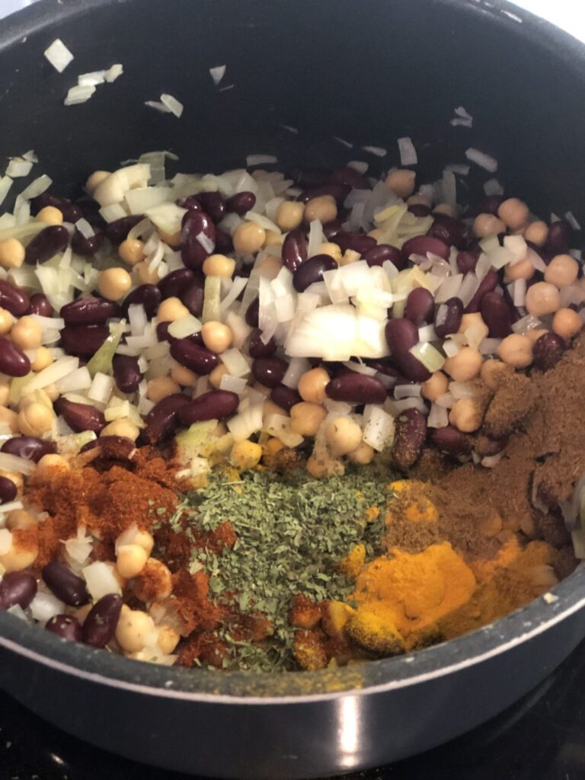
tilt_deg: -56.5
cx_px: 292
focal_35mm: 57
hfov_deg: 25.7
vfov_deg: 33.8
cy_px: 390
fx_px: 1284
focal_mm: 6.6
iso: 800
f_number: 2.8
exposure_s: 1/33
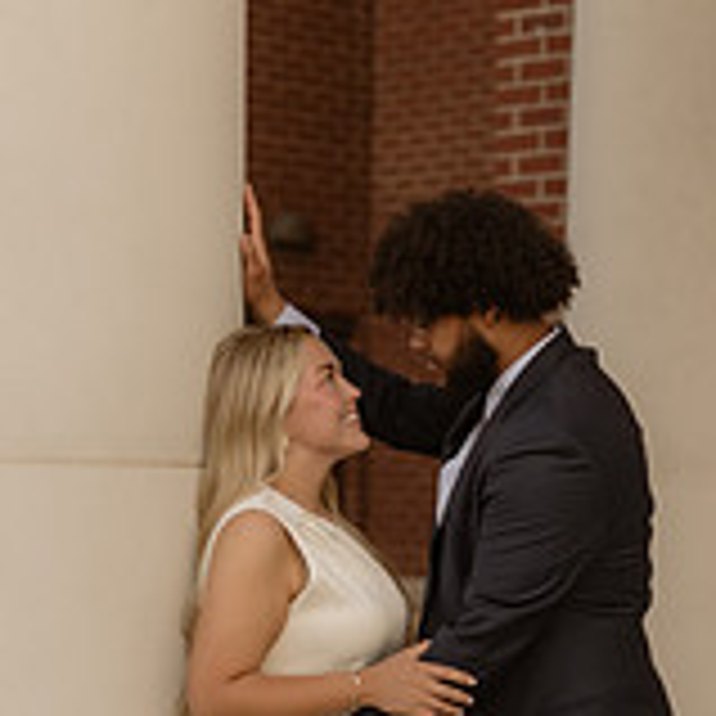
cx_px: 423
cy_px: 581
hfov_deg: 14.5
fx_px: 2808
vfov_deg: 14.4
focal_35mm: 120
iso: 250
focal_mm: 50
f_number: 1.4
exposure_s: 1/250
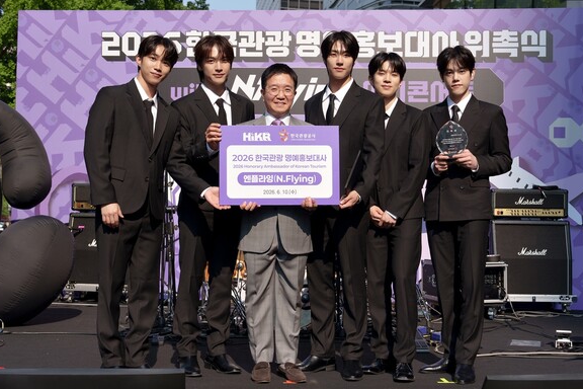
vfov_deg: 27.5
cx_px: 290
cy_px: 194
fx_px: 793
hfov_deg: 40.3
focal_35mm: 49
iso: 100
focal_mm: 47
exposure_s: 1/250
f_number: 6.3
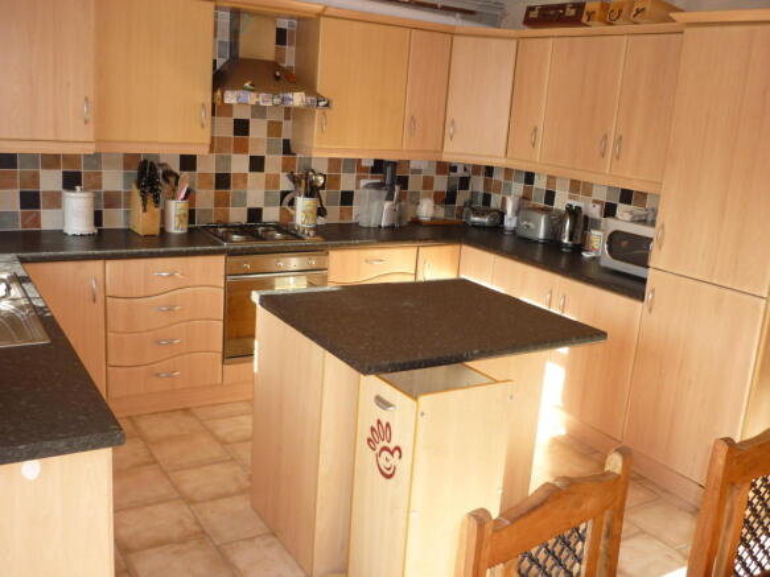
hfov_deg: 55.4
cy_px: 288
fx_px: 734
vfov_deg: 42.9
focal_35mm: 33
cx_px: 385
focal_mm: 5.5
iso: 100
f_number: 2.8
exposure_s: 1/80
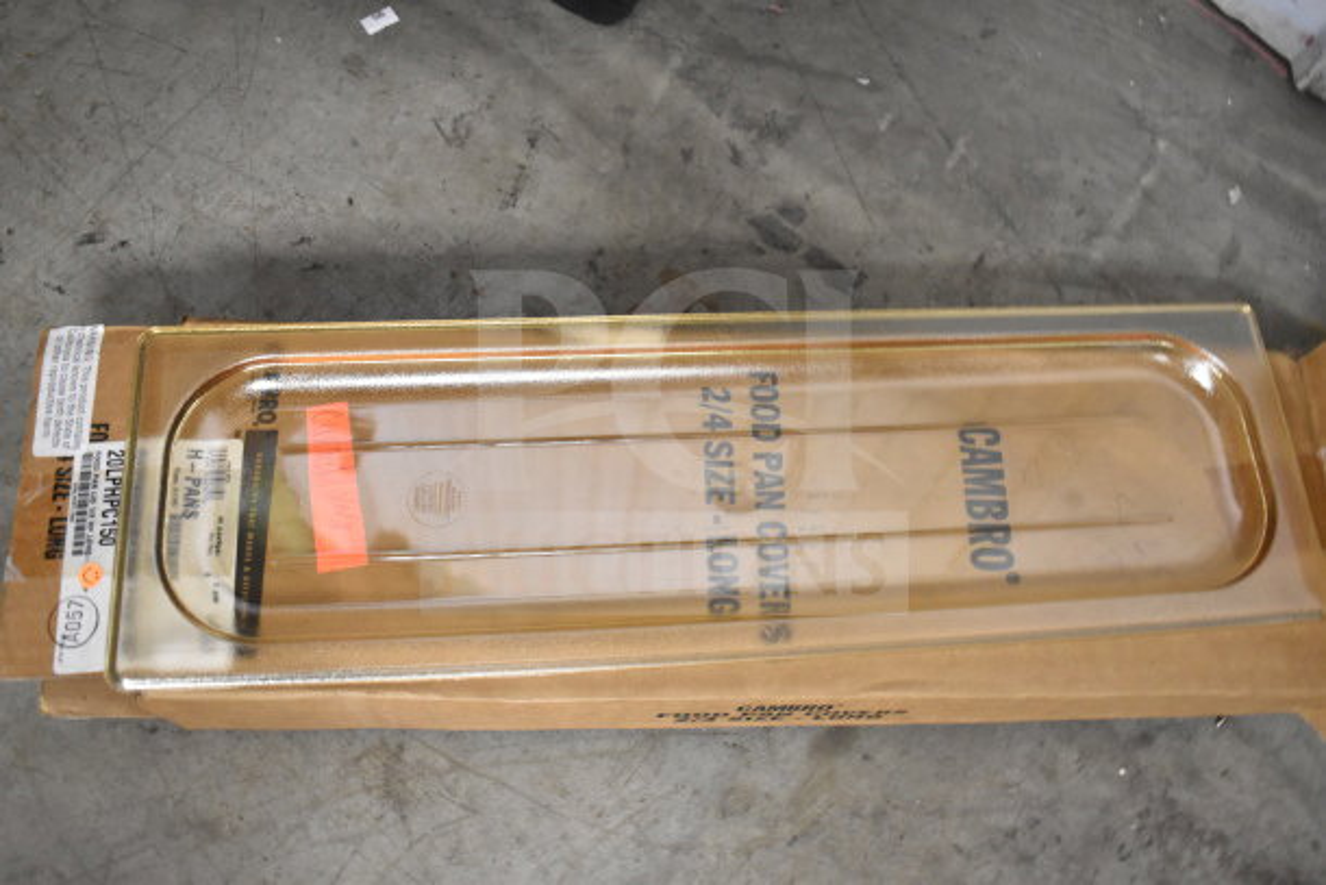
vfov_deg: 41.7
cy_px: 442
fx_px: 1160
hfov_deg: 59.5
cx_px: 663
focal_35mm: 32
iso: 3200
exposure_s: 1/30
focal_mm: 21
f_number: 3.8
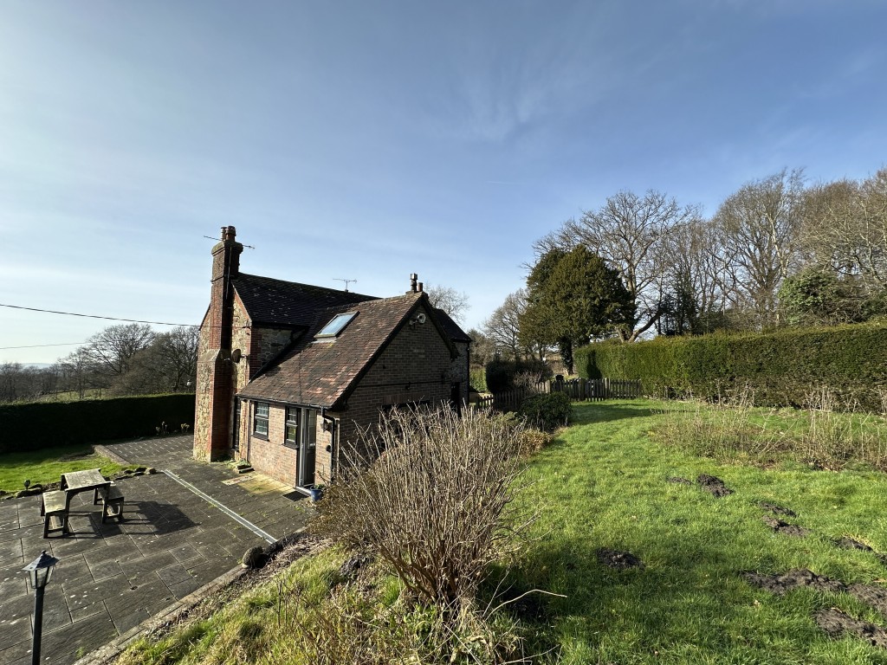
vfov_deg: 85.7
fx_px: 359
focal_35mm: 14
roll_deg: +0.4
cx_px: 444
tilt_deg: +4.0
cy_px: 332
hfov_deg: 102.1
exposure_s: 1/1366
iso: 40
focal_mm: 2.22
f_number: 2.2
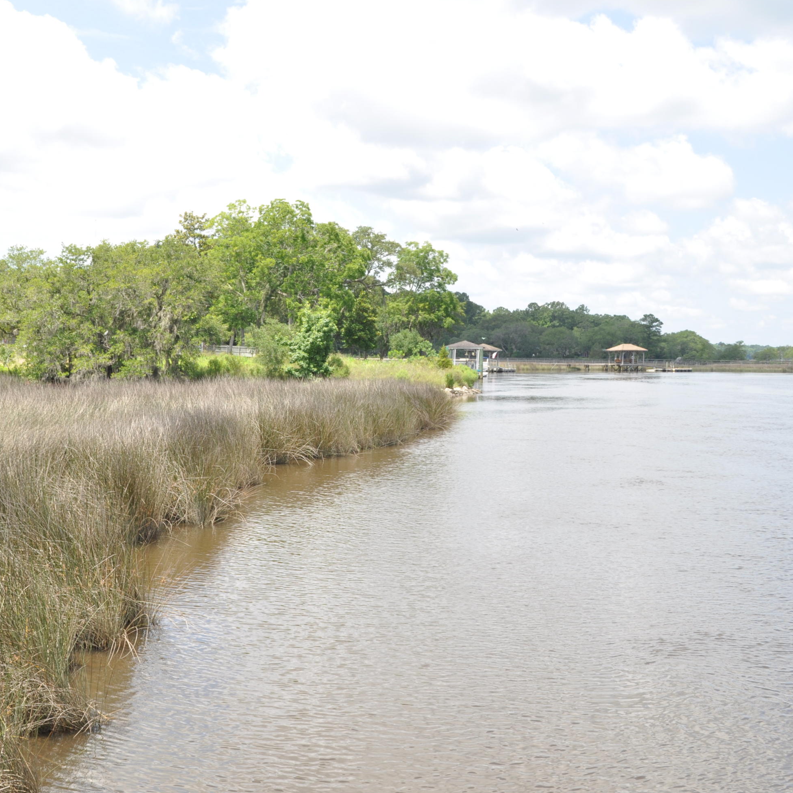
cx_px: 314
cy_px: 396
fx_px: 1218
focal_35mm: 47
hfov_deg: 35.9
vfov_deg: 36.1
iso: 200
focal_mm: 24
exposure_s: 1/100
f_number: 11
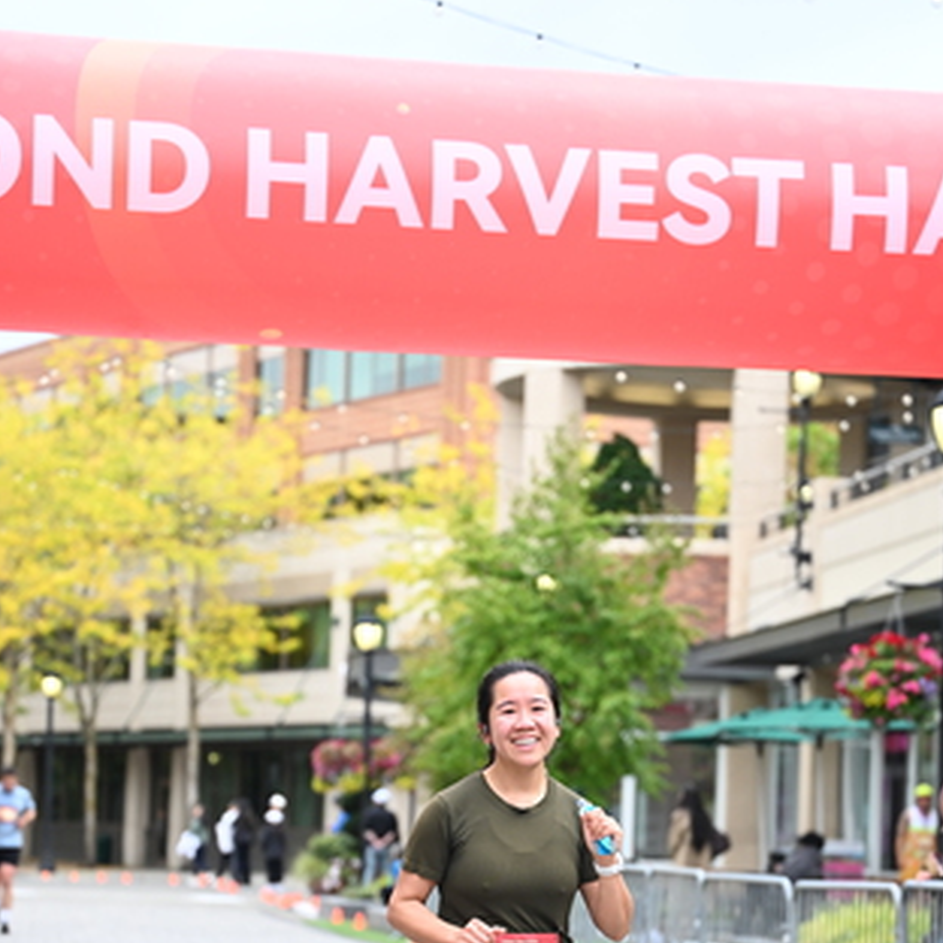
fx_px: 3236
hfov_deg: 16.6
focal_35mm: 105
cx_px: 518
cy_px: 740
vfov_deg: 16.5
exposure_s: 1/1600
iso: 640
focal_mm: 70
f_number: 2.8
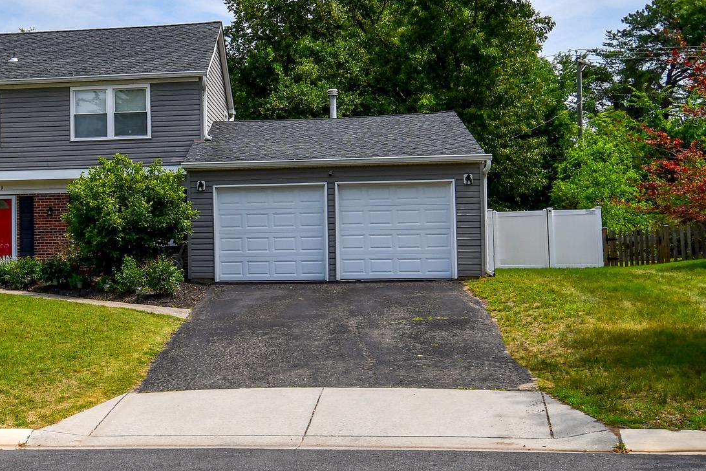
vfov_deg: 29.7
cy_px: 161
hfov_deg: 41.0
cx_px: 101
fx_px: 882
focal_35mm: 45
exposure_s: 1/320
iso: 100
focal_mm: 16
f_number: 9
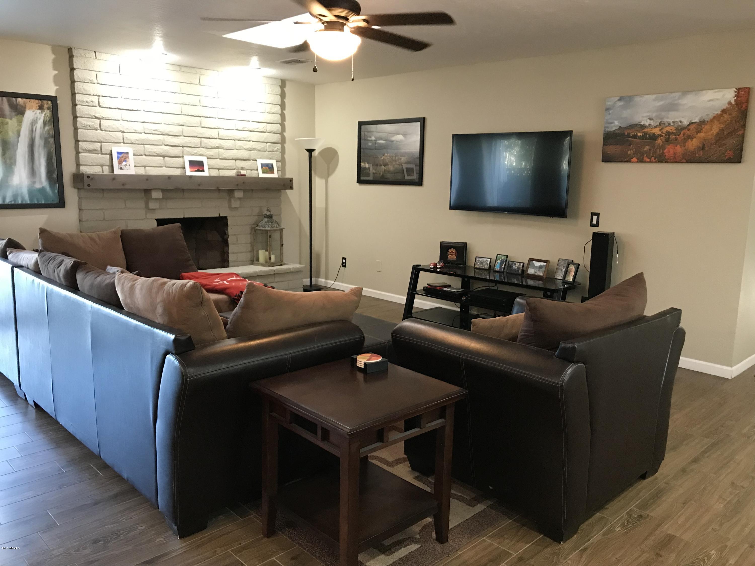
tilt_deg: -11.0
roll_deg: -0.8
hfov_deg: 63.4
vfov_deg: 49.7
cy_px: 283
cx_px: 378
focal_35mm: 28
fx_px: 611
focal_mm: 3.99
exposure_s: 1/15
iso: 80
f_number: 1.8
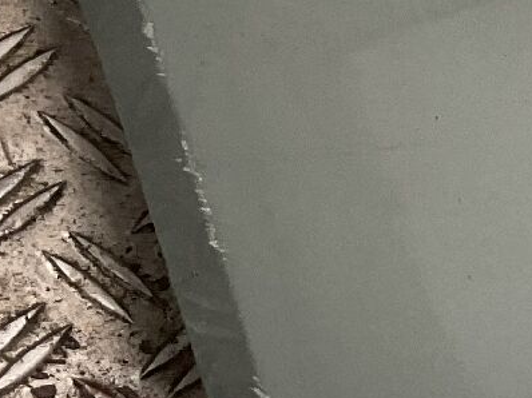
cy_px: 138
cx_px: 987
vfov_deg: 10.6
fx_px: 2150
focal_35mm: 140
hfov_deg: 12.7
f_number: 1.8
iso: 50
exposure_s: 1/100
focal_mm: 3
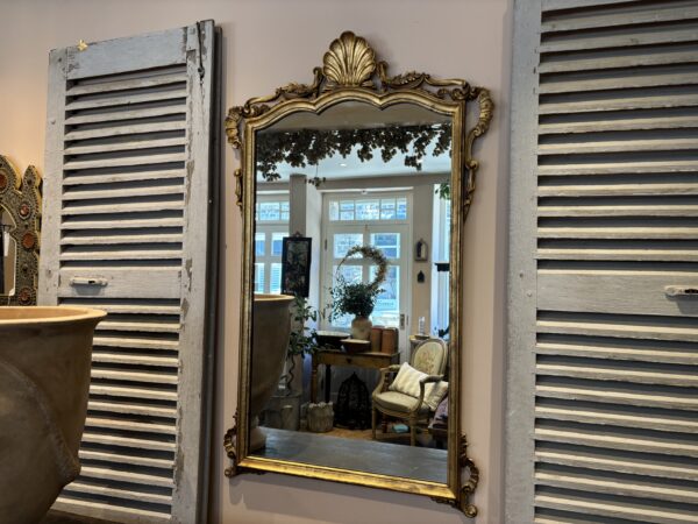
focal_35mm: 26
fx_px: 524
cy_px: 262
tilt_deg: +2.6
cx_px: 349
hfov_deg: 67.3
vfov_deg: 53.1
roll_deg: -1.3
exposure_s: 1/50
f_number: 1.6
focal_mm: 5.96
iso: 80
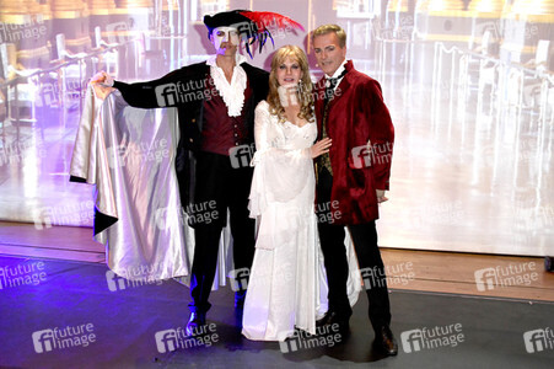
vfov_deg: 41.1
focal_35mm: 32
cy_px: 184
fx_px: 492
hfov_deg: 58.8
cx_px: 277
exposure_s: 1/100
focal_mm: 32
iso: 5000
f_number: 6.3
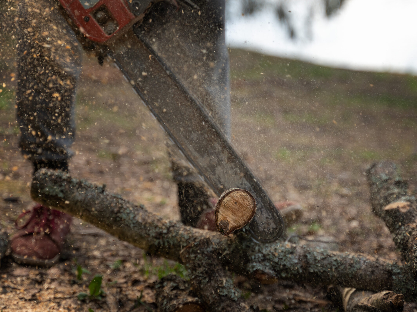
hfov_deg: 18.9
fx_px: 1253
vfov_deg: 14.2
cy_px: 156
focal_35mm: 104
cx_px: 232
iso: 100
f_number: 2.8
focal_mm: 64
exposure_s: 1/640
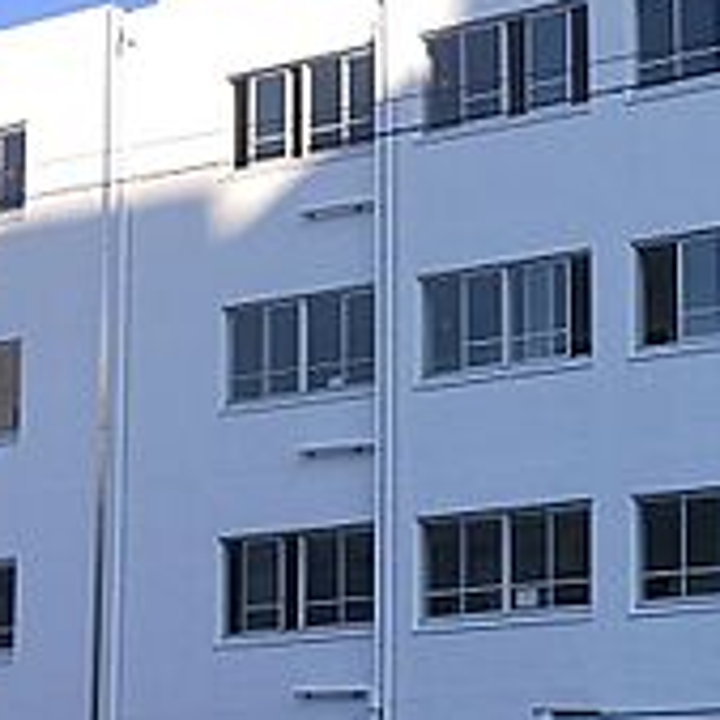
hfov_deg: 17.2
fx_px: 2141
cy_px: 564
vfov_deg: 18.9
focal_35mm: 91
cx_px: 1082
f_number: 2.2
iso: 25
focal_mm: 4.15
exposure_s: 1/578
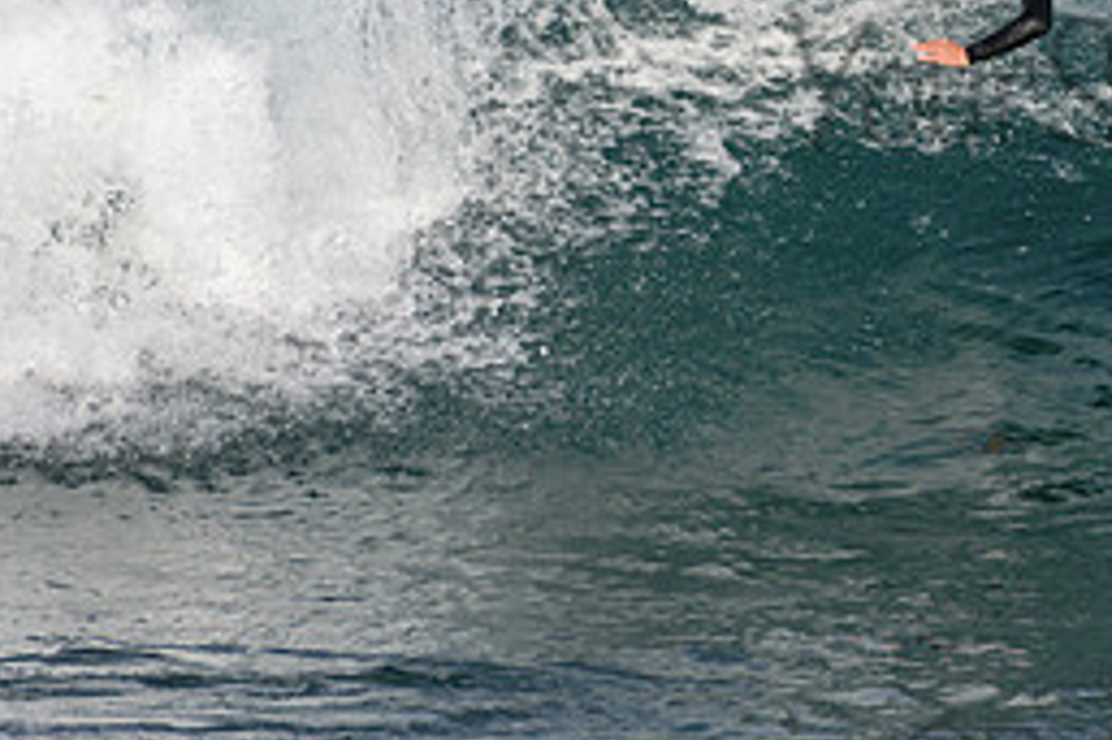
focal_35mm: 1693
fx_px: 52260
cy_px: 45
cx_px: 1237
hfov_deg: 1.2
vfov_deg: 0.8
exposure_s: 1/2000
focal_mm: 500
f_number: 5.6
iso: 250
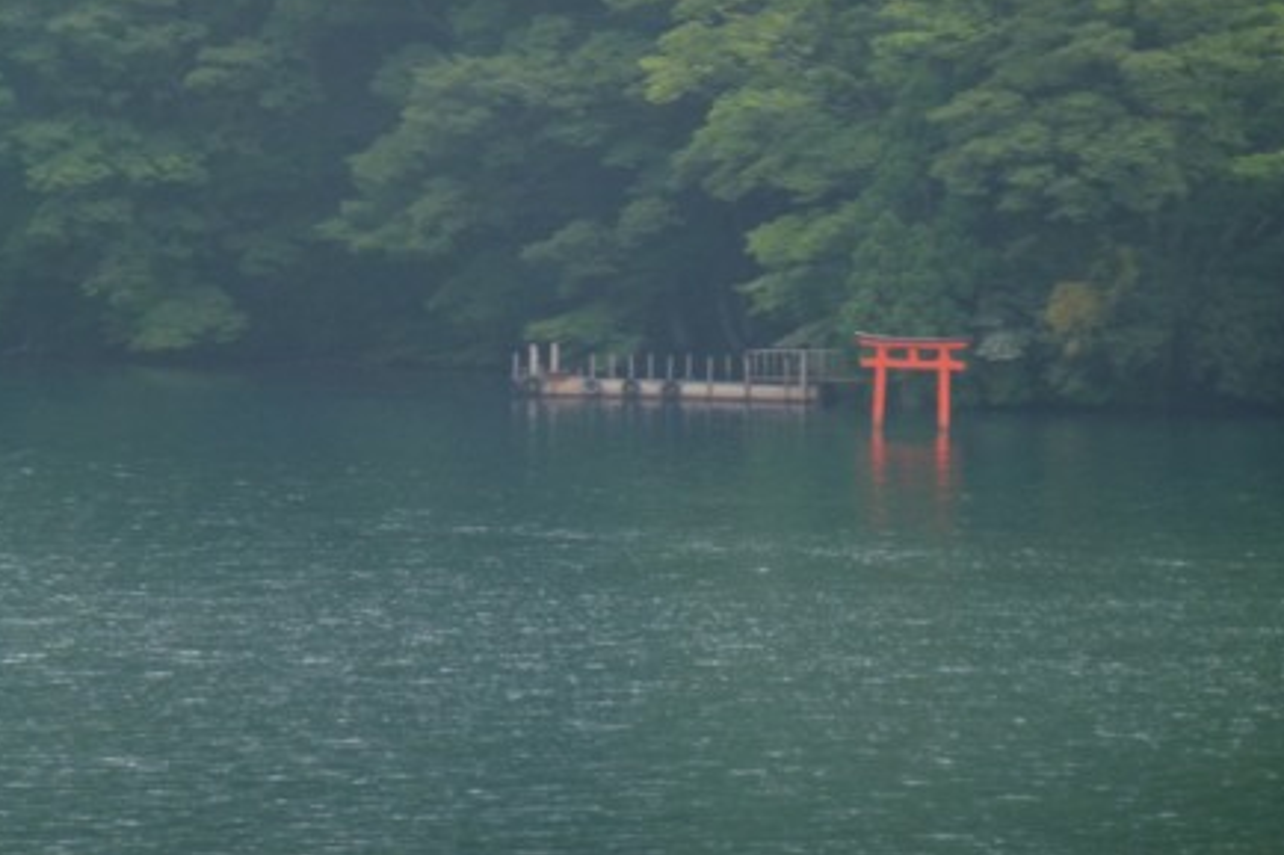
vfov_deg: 4.8
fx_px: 10232
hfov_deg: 7.2
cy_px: 417
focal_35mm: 287
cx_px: 645
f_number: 5.6
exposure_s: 1/60
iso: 200
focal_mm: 47.7
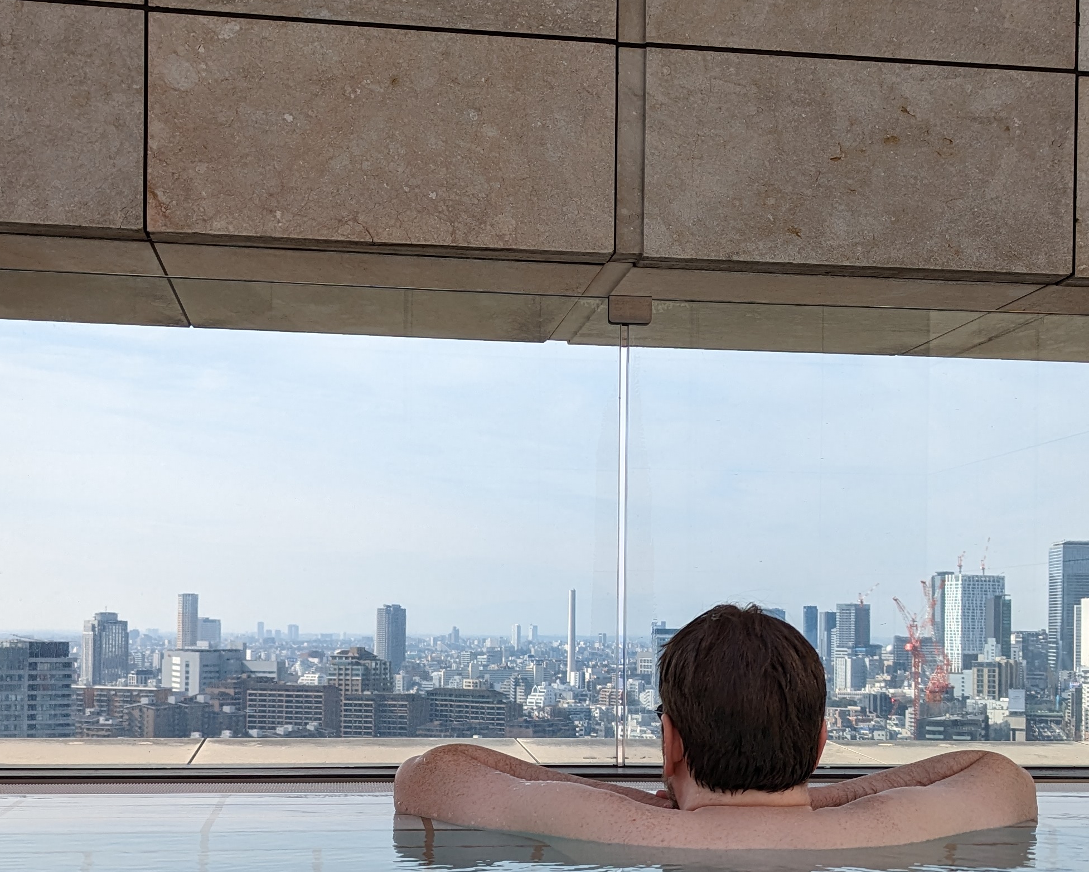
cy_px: 591
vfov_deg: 30.6
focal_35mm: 49
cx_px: 603
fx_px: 1580
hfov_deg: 38.0
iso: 49
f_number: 1.85
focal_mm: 6.81
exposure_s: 1/1825
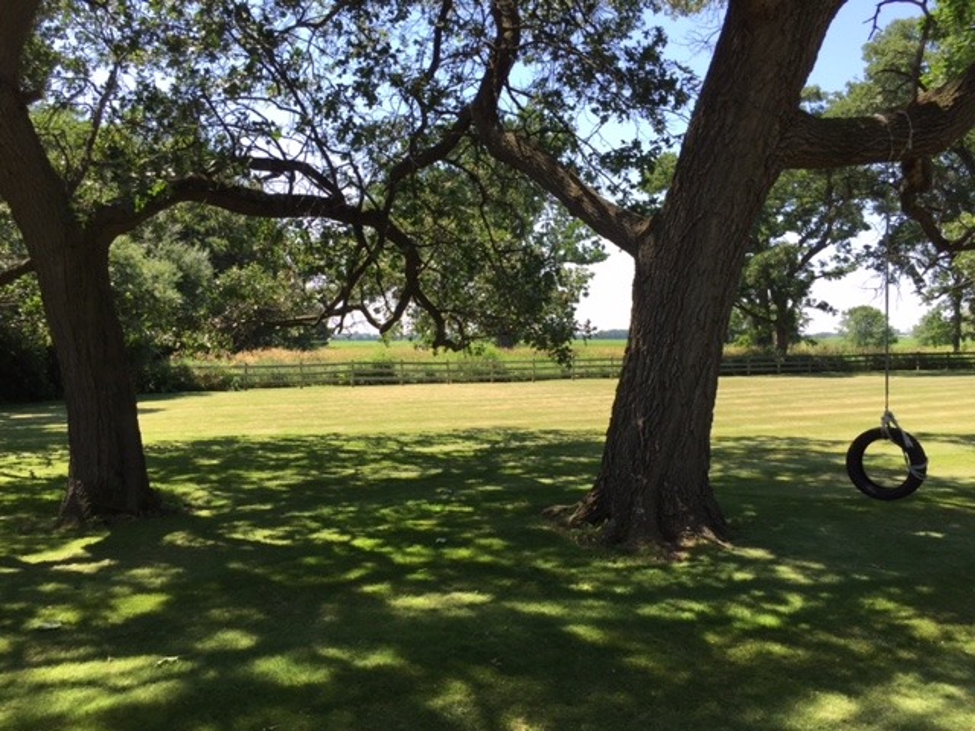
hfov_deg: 61.7
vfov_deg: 48.2
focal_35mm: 29
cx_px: 488
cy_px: 366
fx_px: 817
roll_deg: -0.8
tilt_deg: -2.8
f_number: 2.2
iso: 32
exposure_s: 1/628
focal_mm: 4.15
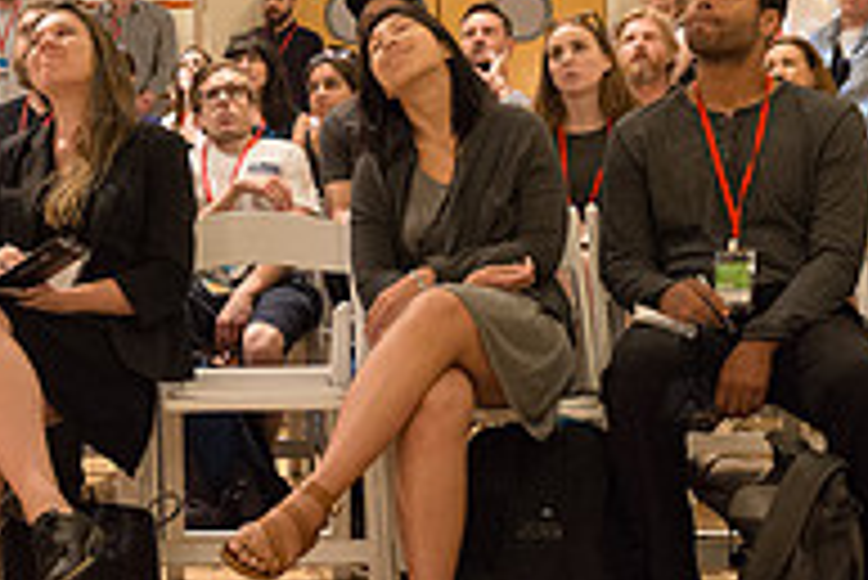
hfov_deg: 27.2
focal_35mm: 72
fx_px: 1737
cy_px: 124
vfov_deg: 18.8
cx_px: 108
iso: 4000
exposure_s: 1/200
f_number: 2.8
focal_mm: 24
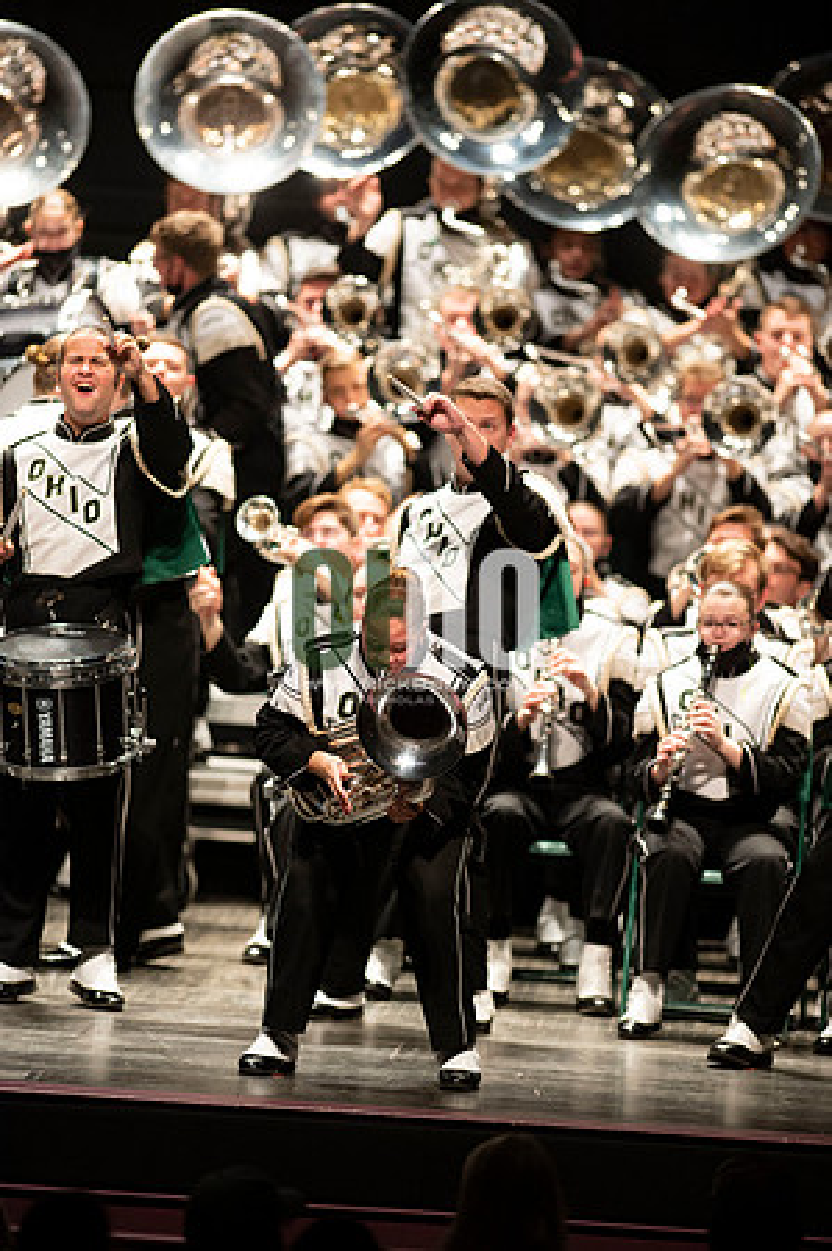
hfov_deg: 4.6
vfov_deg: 6.9
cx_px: 416
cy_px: 626
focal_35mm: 300
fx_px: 10423
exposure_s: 1/500
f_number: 2.8
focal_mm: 300
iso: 3200
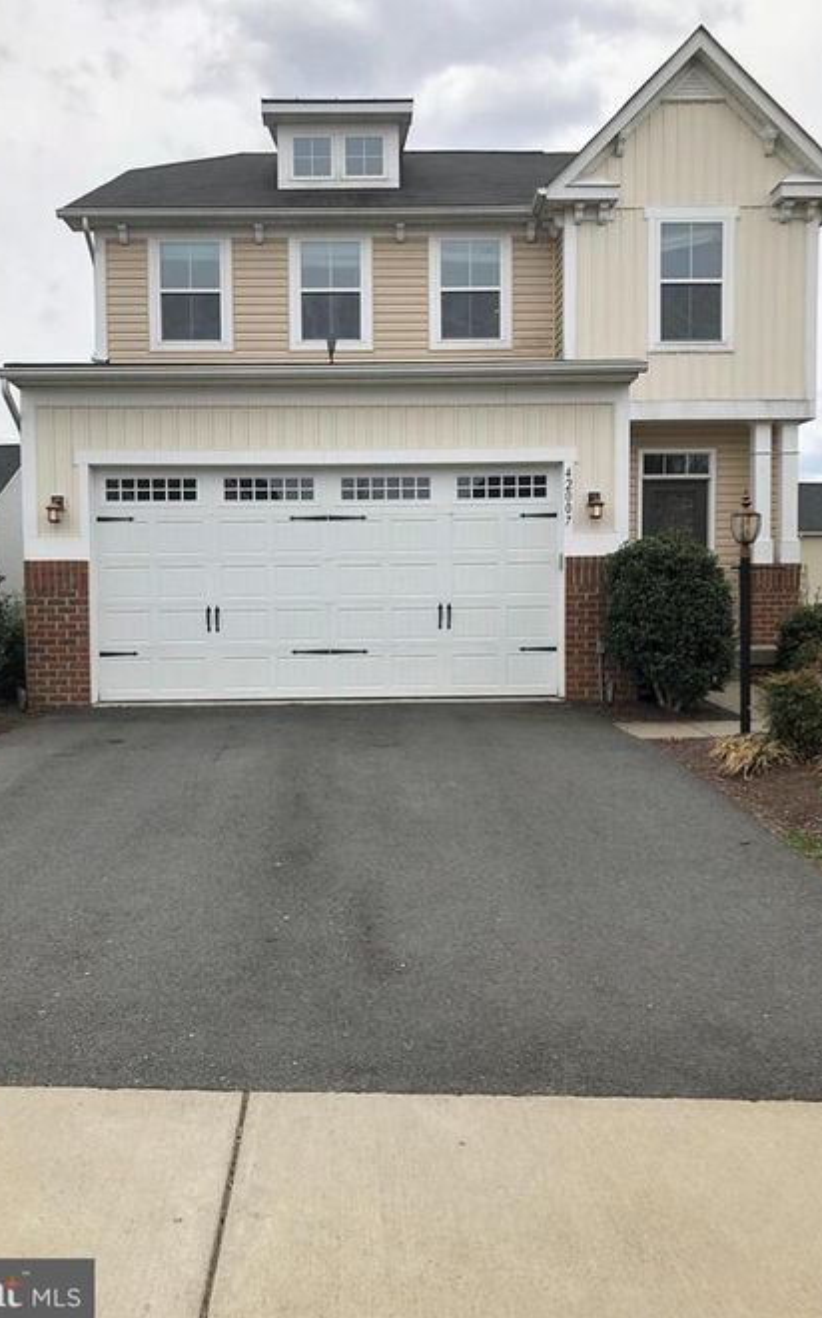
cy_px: 664
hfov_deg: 41.8
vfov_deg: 62.9
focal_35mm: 30
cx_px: 377
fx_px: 1076
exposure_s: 1/1715
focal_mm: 4
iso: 20
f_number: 1.8
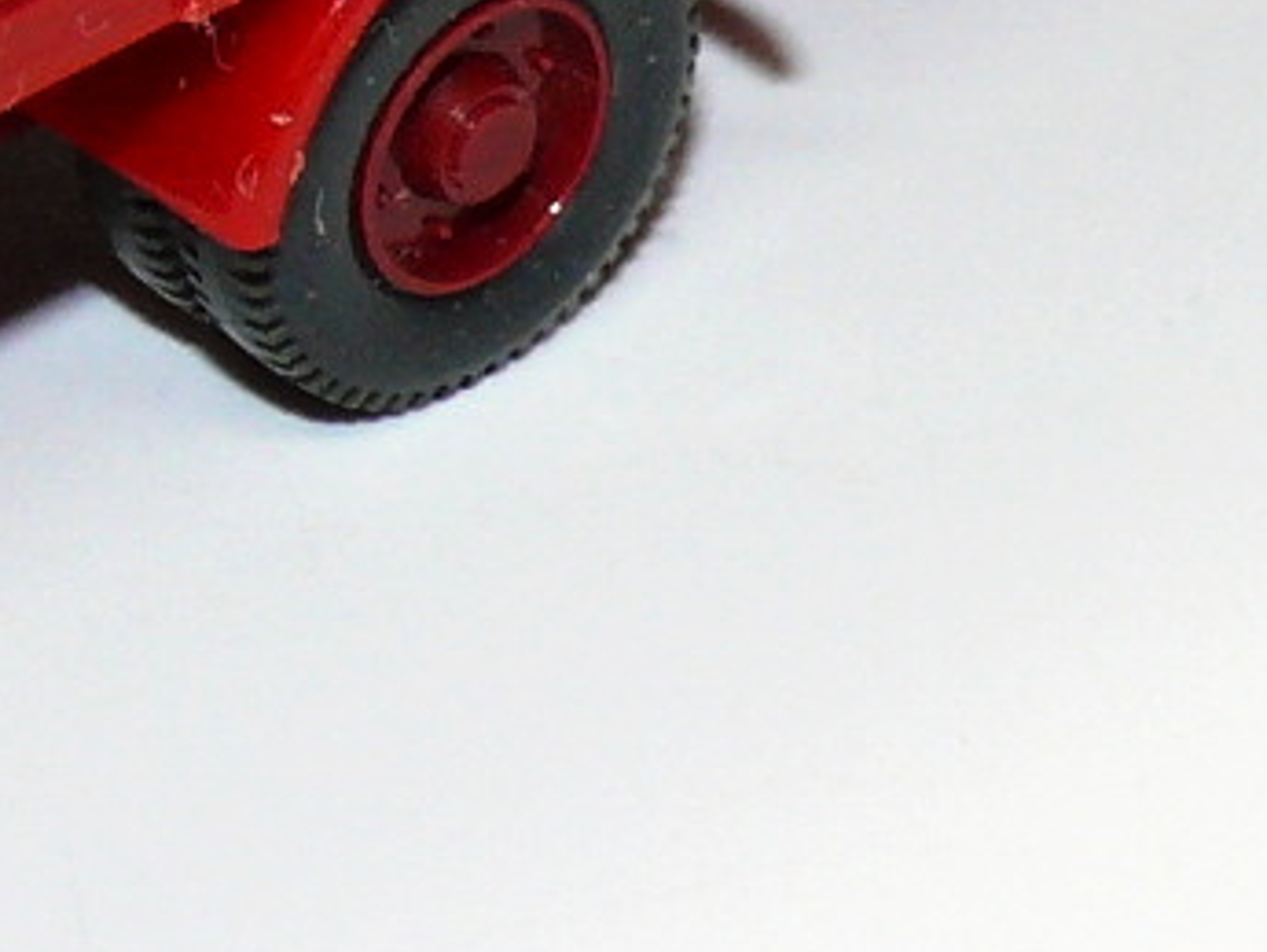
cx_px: 544
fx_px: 13913
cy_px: -1055
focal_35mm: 380
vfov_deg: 3.9
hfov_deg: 5.2
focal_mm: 12.1
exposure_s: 1/30
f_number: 4
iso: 100
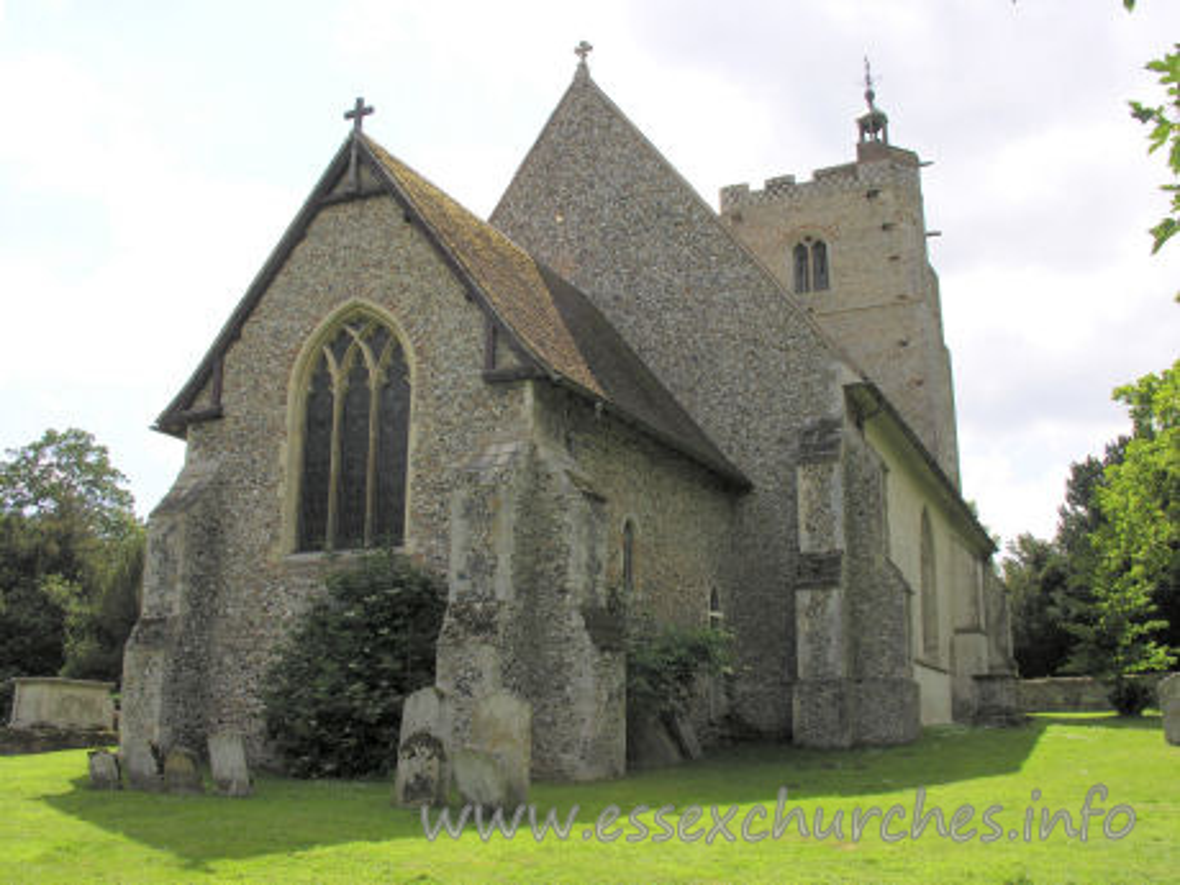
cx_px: 590
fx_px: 1193
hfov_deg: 52.6
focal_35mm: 35
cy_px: 442
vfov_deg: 40.7
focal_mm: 8.9
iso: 50
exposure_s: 1/166
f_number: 6.3
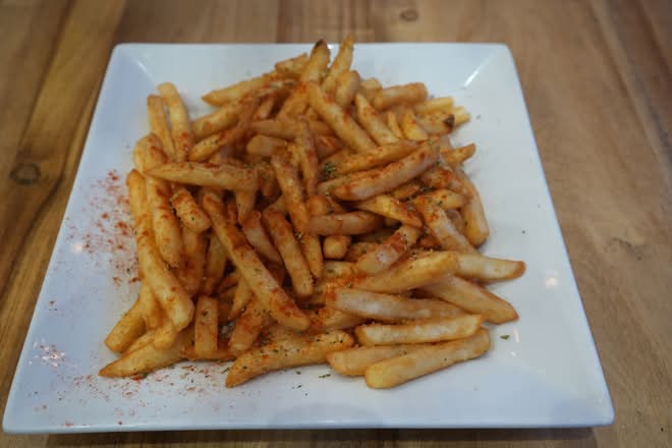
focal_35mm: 34
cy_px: 224
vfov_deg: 38.9
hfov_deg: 55.8
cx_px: 336
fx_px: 635
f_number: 5.6
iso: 1000
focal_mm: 34
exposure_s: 1/40
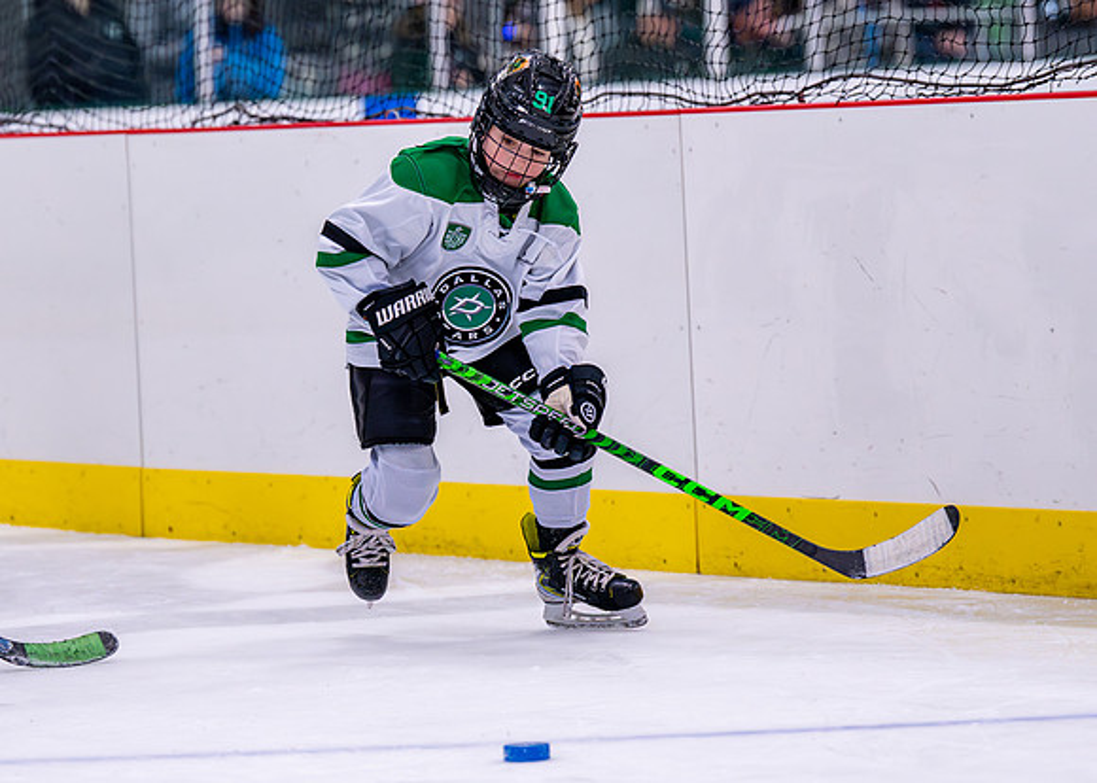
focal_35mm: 216
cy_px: 284
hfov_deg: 9.3
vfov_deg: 6.6
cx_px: 403
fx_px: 6739
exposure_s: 1/1250
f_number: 2.8
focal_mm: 127
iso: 2500
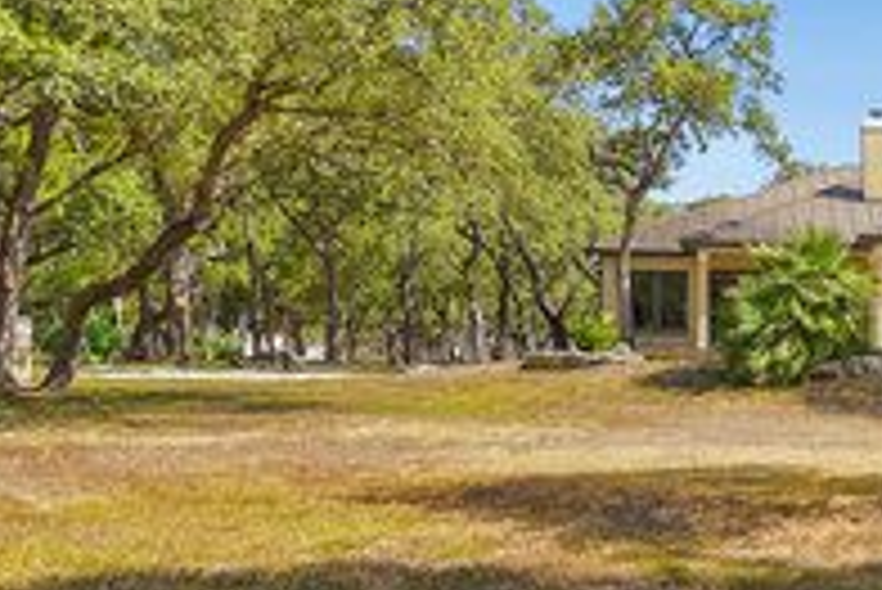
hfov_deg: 32.0
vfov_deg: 27.5
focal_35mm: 49
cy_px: 367
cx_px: 1112
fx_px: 1201
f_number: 5.6
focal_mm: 10
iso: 125
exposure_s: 1/50
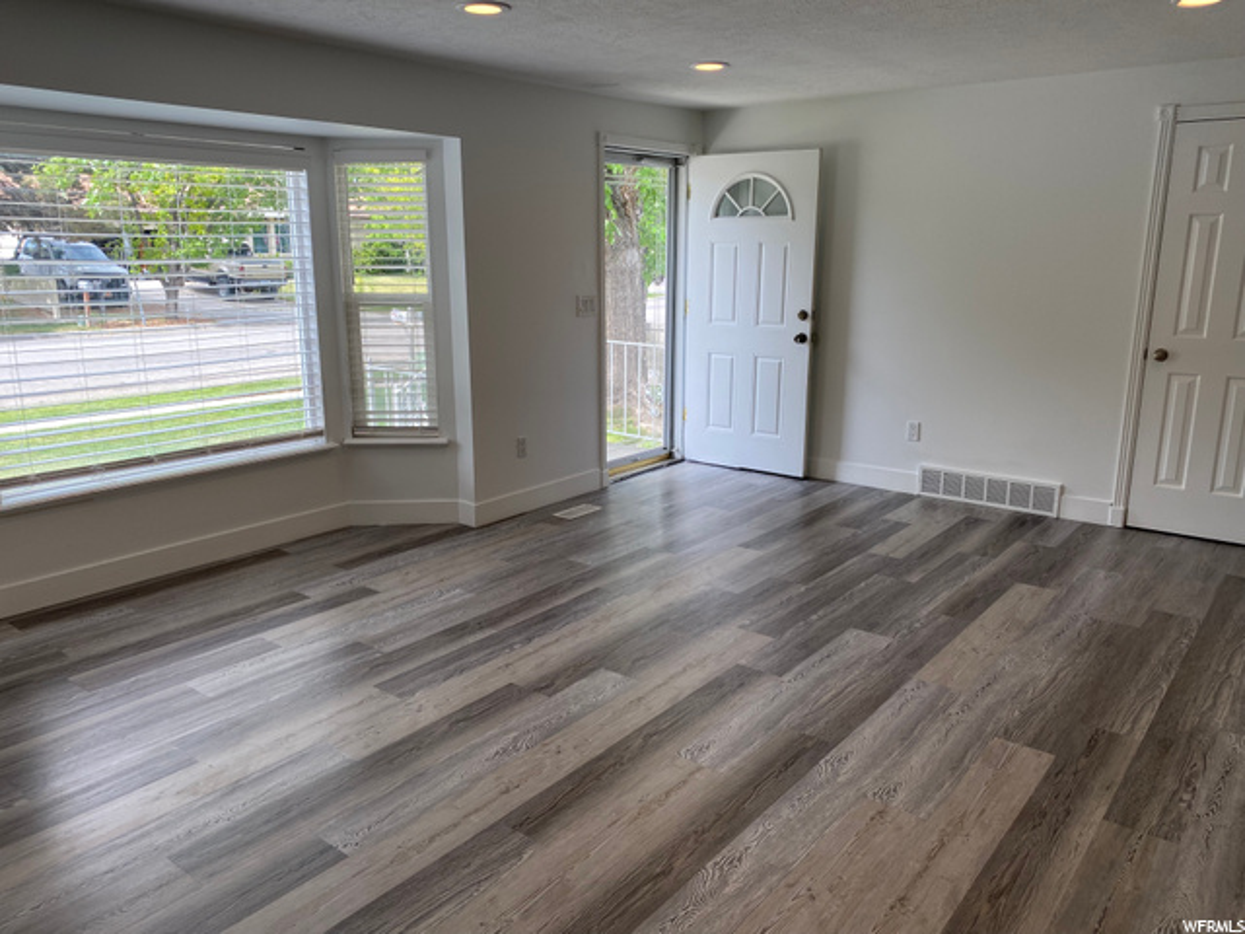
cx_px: 622
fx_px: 935
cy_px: 467
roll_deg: +0.1
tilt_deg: -15.7
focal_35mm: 26
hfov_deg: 67.3
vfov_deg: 53.1
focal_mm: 4.25
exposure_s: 1/167
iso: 32
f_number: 1.8
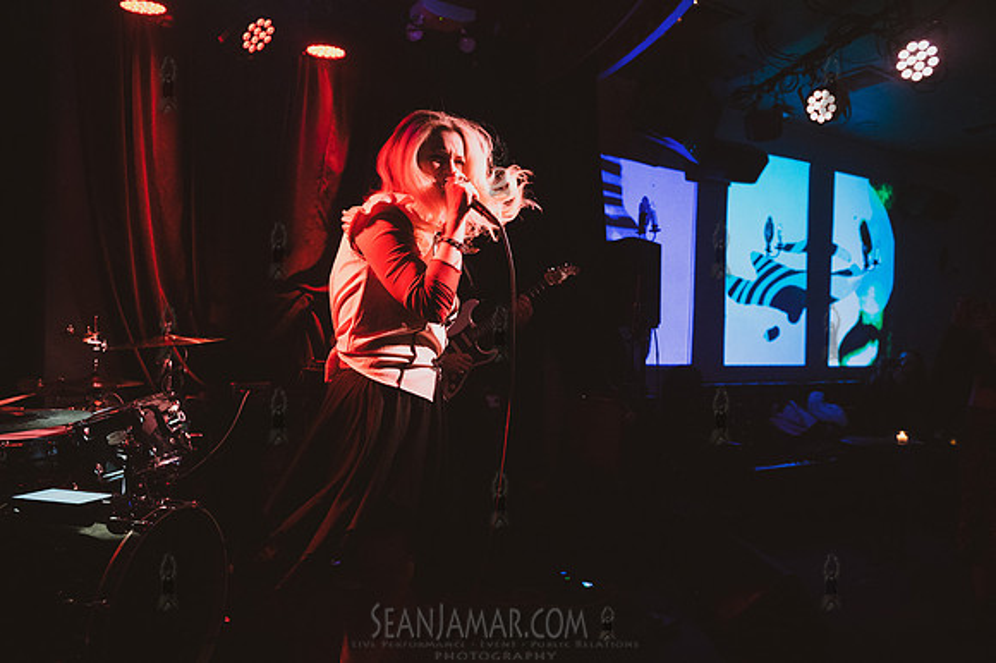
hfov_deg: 71.8
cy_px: 331
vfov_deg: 51.5
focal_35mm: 25
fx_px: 688
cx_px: 488
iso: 12800
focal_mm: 24
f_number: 3.5
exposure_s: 1/320
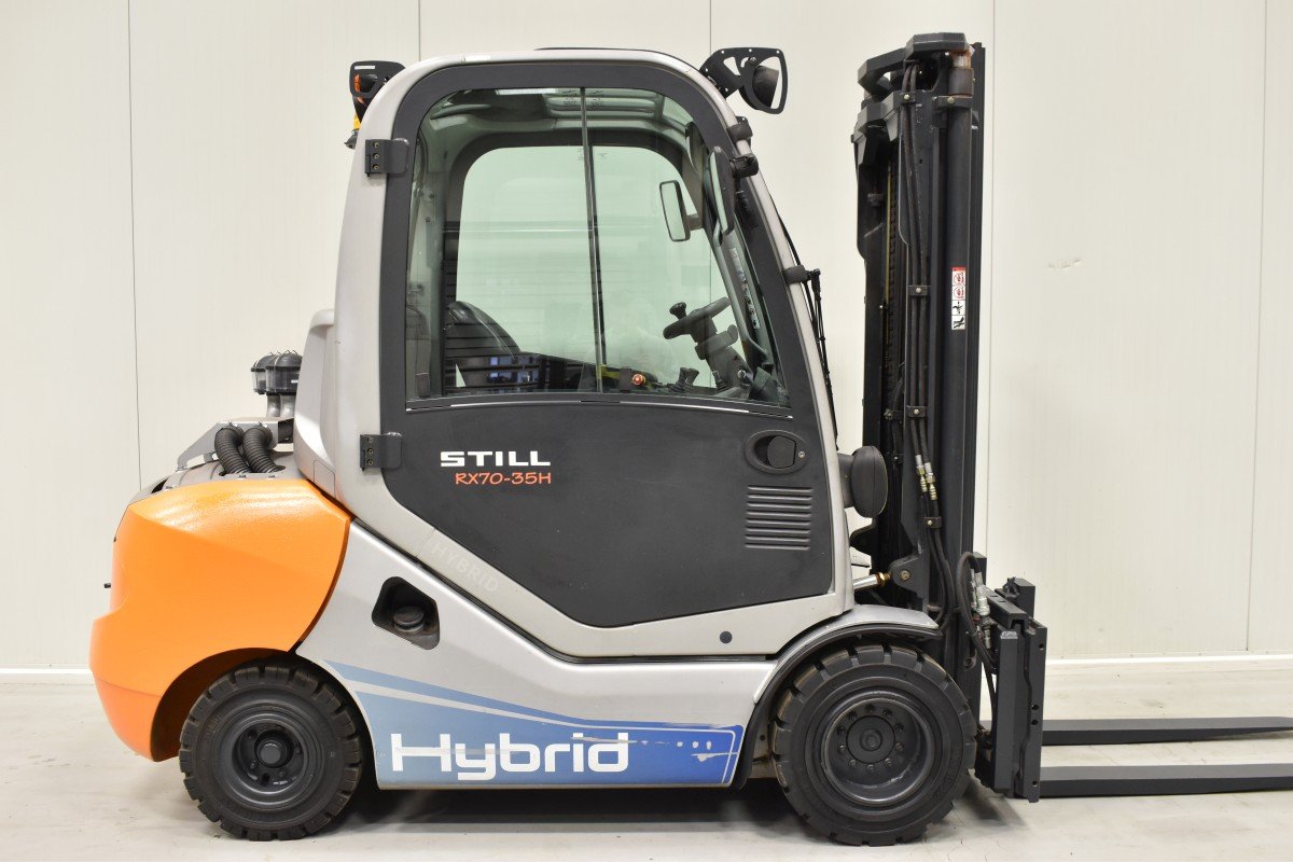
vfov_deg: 38.4
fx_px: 1239
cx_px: 646
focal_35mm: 34
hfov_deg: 55.1
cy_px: 431
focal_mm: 23
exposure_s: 1/15
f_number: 6.3
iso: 1000
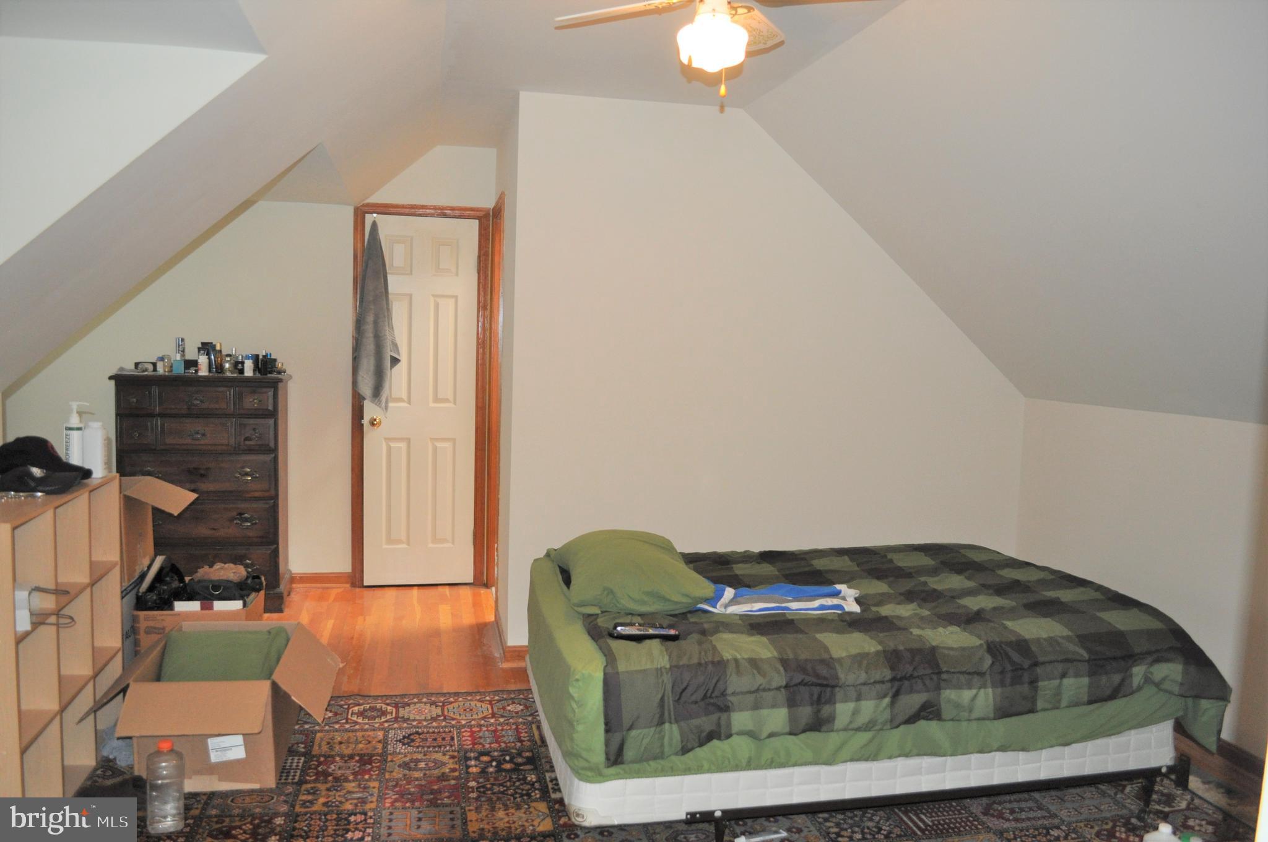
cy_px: 421
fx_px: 950
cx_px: 634
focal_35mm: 27
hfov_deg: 67.4
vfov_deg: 47.8
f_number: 3.5
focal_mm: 18
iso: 800
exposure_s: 1/60
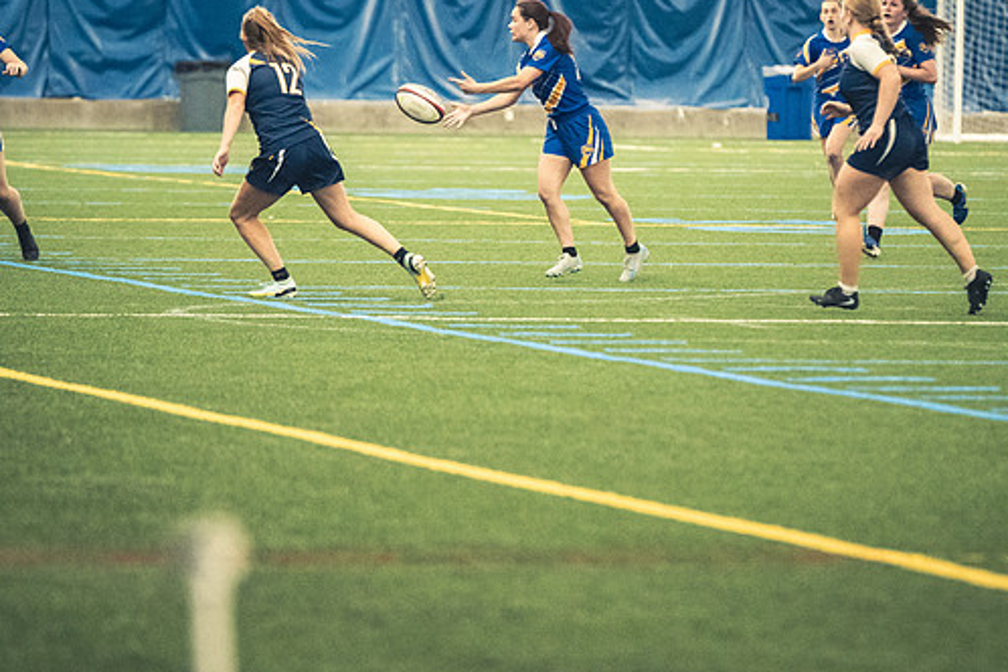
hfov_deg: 6.1
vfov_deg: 4.0
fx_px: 9519
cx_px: 555
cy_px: 283
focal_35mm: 340
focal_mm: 195
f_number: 2.8
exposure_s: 1/500
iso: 12800
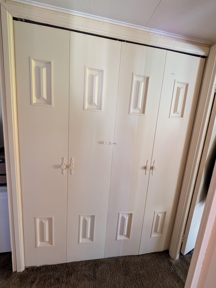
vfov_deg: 106.2
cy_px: 145
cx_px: 112
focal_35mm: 13
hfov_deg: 89.9
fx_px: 108
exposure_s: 1/23.8
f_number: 1.95
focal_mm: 2.23
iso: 737
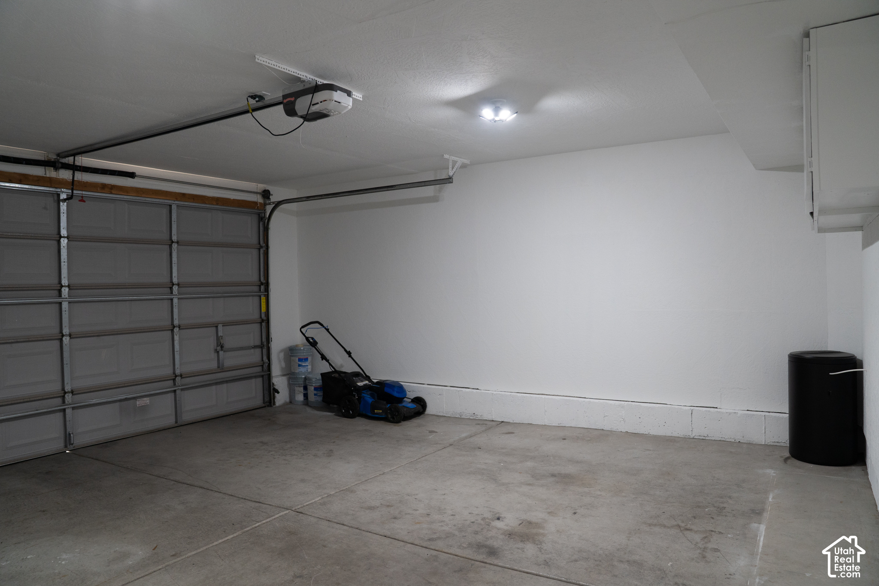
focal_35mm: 24
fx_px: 586
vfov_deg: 53.1
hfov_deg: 73.7
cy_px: 293
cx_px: 440
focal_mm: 24
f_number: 3.2
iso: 1600
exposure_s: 1/160
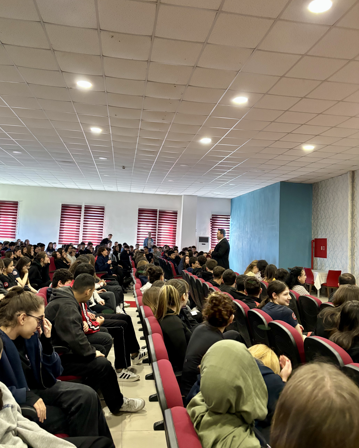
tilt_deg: +5.2
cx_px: 175
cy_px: 204
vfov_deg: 62.1
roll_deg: -3.4
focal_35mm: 28
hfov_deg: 51.5
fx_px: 372
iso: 500
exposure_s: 1/60
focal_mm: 5.96
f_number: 1.6
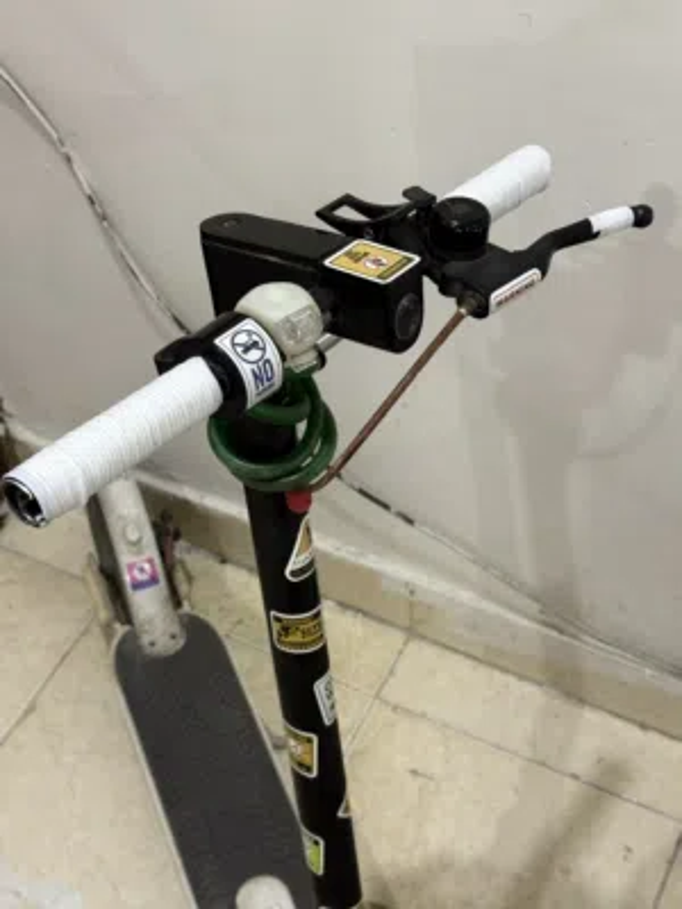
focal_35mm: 52
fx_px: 1366
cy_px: 454
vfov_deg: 36.8
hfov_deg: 28.0
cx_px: 341
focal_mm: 5.96
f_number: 1.6
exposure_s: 1/40
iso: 200
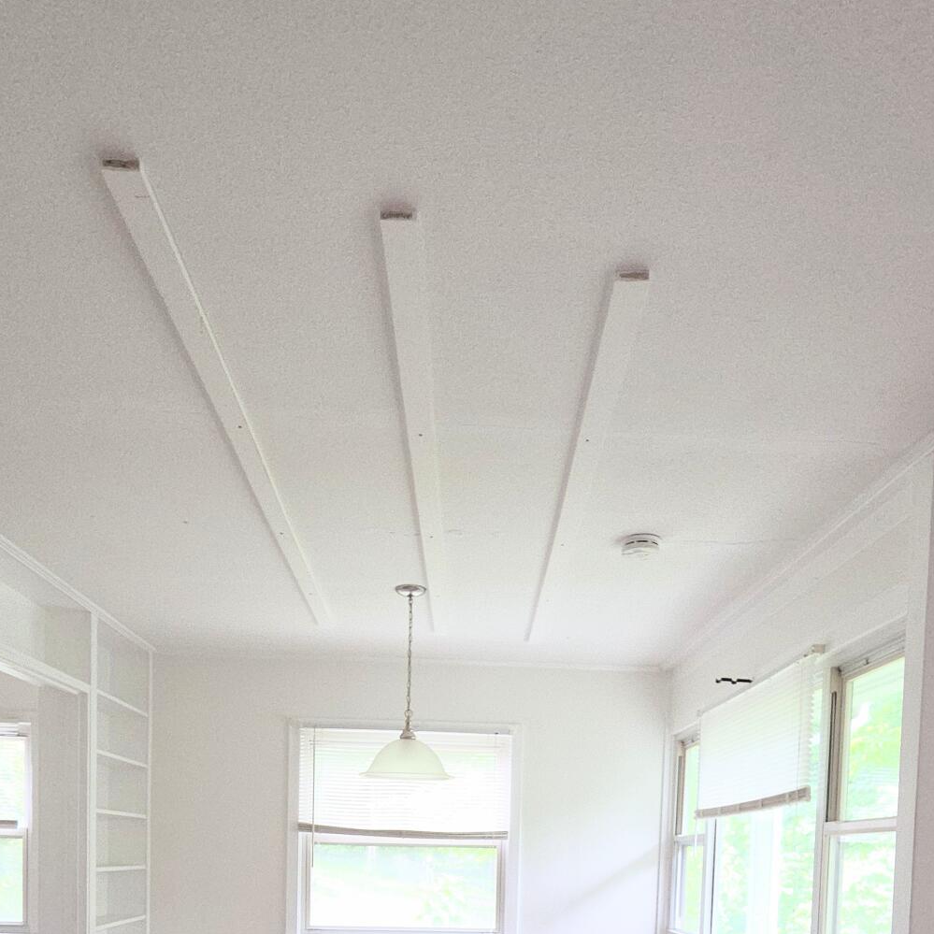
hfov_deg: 67.3
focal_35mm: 23
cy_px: 884
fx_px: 702
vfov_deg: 55.6
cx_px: 462
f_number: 2.2
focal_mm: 2.2
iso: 100
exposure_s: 1/30
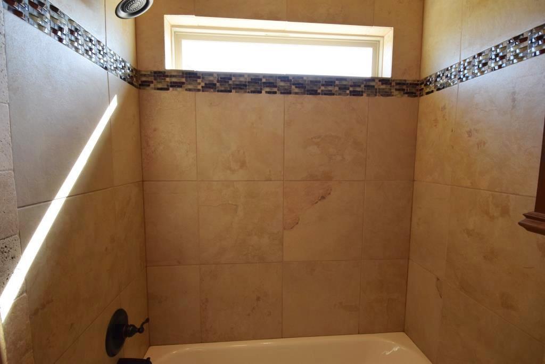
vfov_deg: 72.1
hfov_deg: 95.0
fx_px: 250
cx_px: 272
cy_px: 182
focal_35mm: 16
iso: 800
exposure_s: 1/125
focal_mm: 11
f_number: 5.6
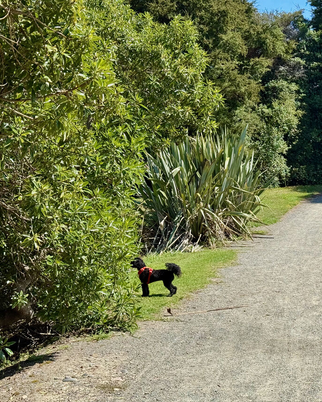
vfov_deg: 30.0
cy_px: 200
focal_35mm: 63
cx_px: 267
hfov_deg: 23.8
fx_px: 751
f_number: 1.78
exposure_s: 1/3257
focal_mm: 6.76
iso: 64
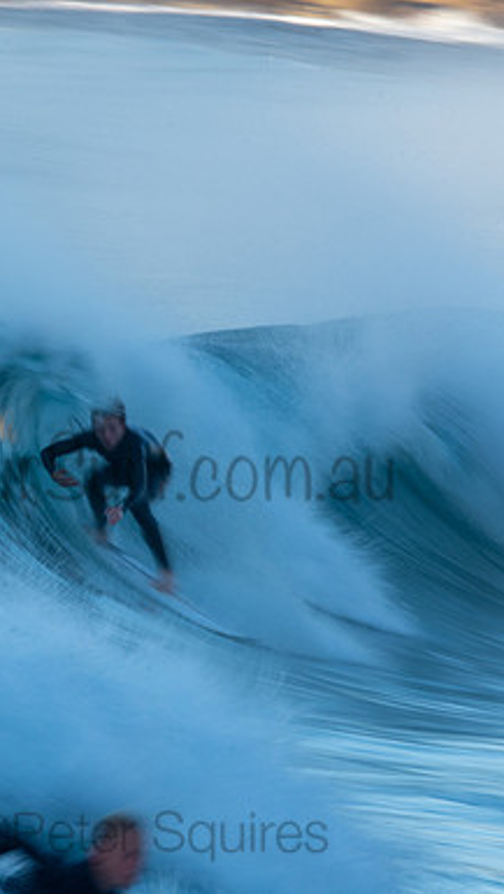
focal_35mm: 1184
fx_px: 28087
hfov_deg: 1.0
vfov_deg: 1.8
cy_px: 447
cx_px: 149
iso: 100
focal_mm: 500
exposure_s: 1/20
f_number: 22
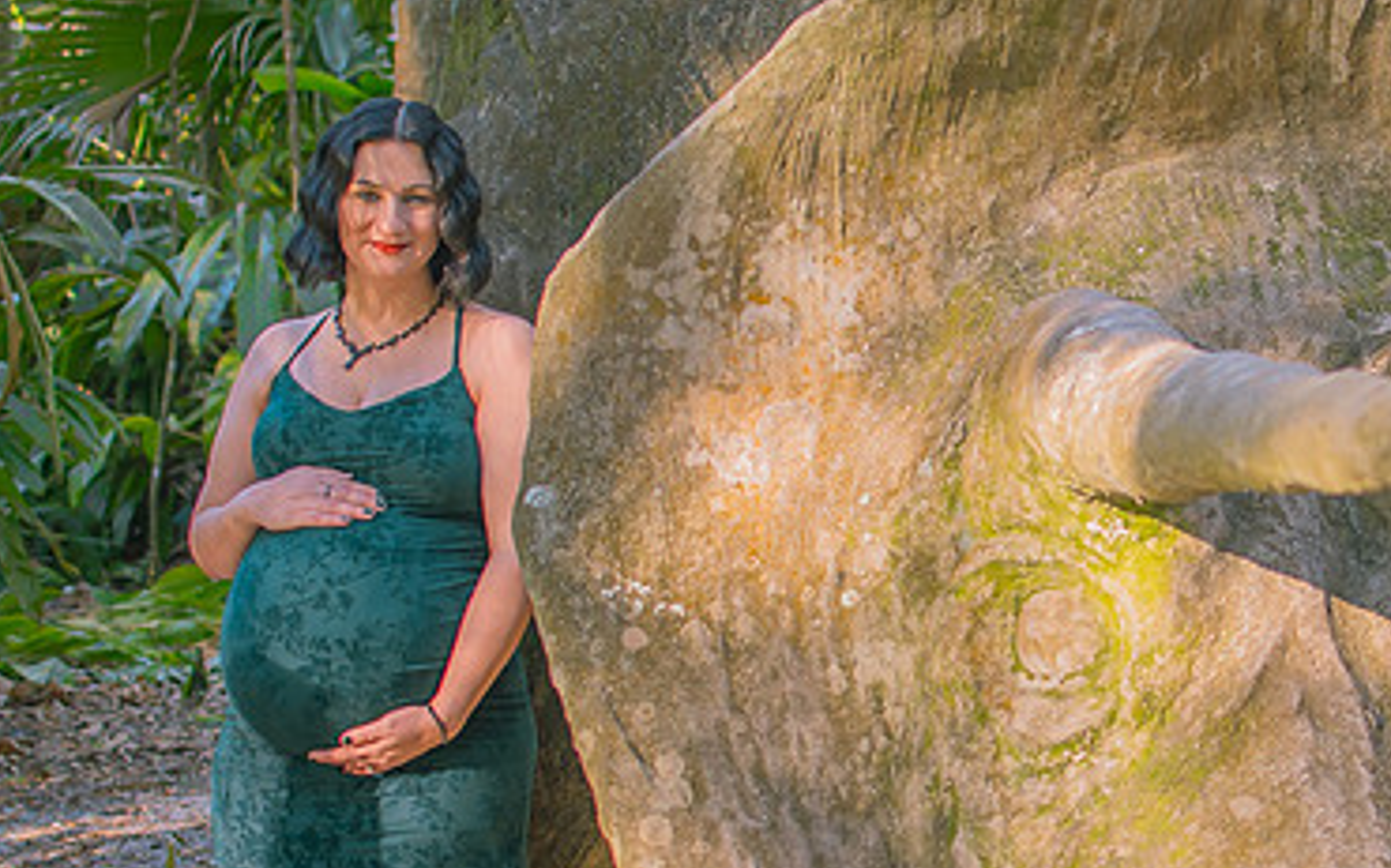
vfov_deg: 14.8
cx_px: 1064
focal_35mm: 88
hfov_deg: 23.3
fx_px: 3335
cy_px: 508
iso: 200
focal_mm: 35
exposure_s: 1/250
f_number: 2.5
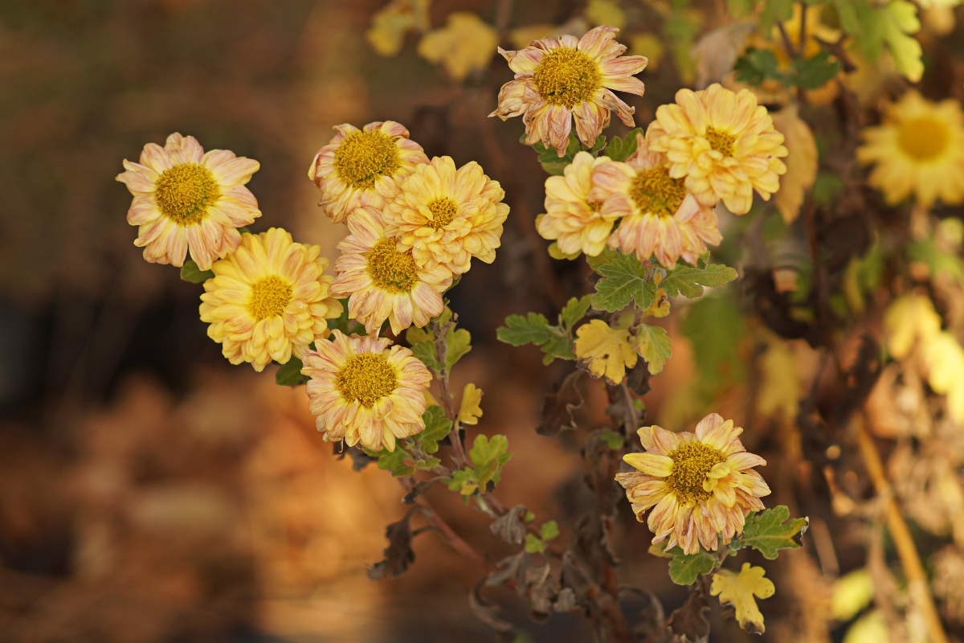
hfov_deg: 13.7
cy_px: 322
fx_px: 4016
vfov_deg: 9.1
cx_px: 482
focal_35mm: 150
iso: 100
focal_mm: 100
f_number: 3.5
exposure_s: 1/320
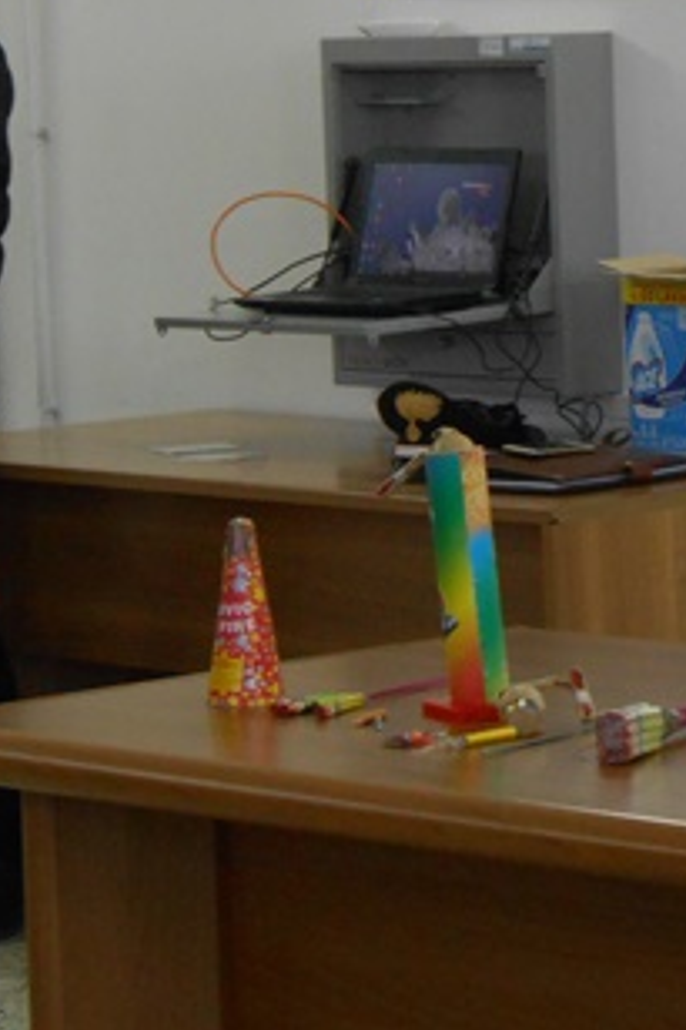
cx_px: 867
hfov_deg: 7.8
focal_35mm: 175
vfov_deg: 11.7
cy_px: 338
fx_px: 5007
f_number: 6.6
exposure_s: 1/15
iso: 400
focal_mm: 14.5
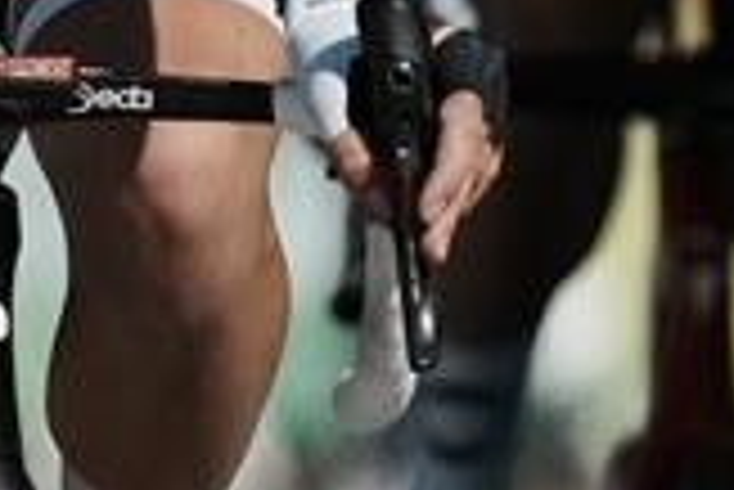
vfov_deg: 0.5
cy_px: -272
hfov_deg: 0.8
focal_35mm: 2513
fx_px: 51282
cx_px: -167
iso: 800
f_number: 5.6
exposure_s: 1/10000
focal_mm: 400
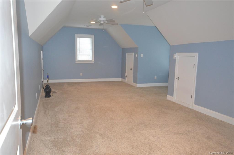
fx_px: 185
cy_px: 78
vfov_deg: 45.6
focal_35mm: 28
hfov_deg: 64.6
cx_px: 117
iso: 2800
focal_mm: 19
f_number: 5.6
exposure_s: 1/60
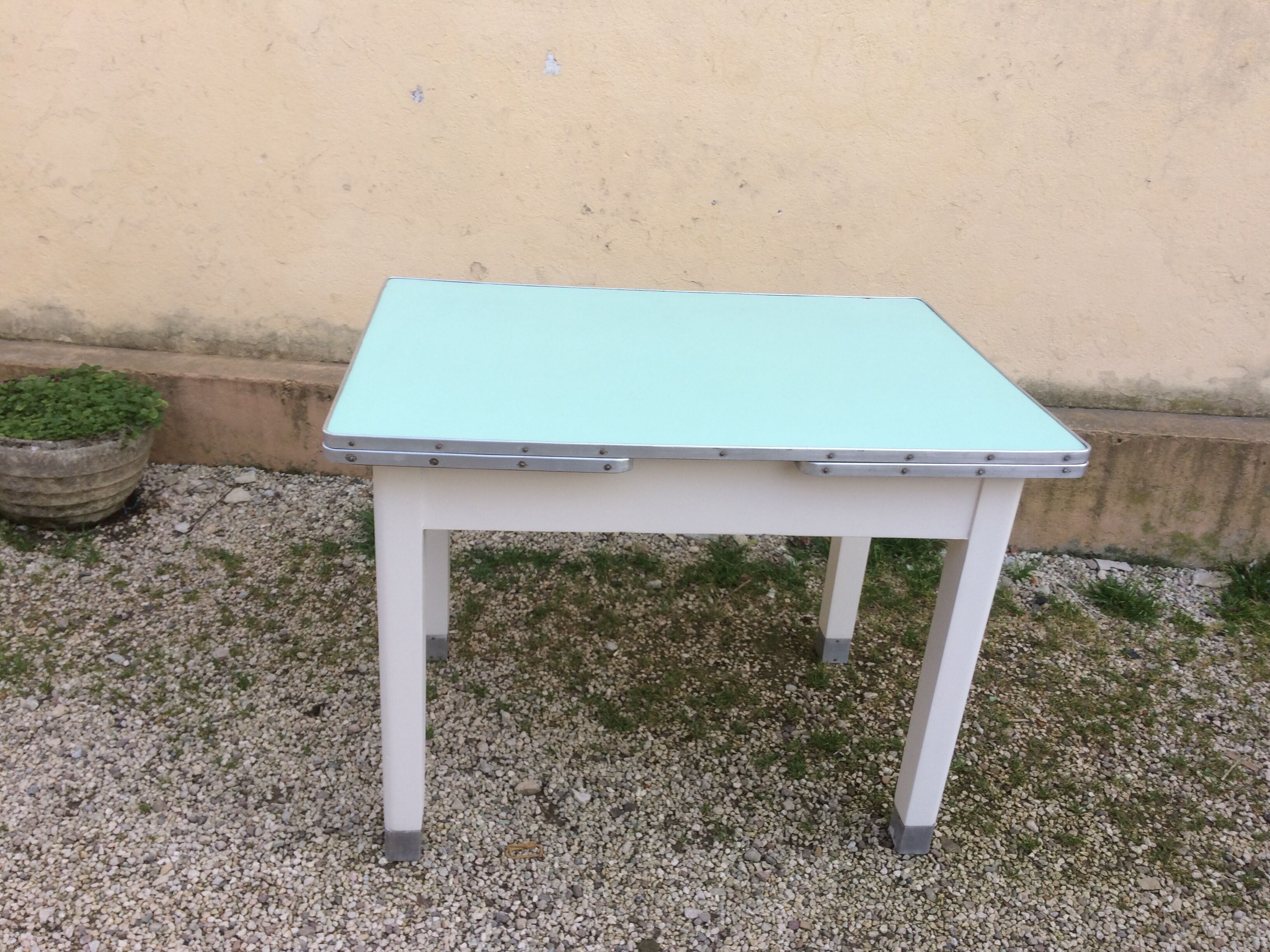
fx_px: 1064
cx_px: 635
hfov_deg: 61.7
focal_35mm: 29
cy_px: 476
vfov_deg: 48.2
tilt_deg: -27.2
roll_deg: -1.0
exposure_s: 1/124
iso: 32
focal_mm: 4.15
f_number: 2.2
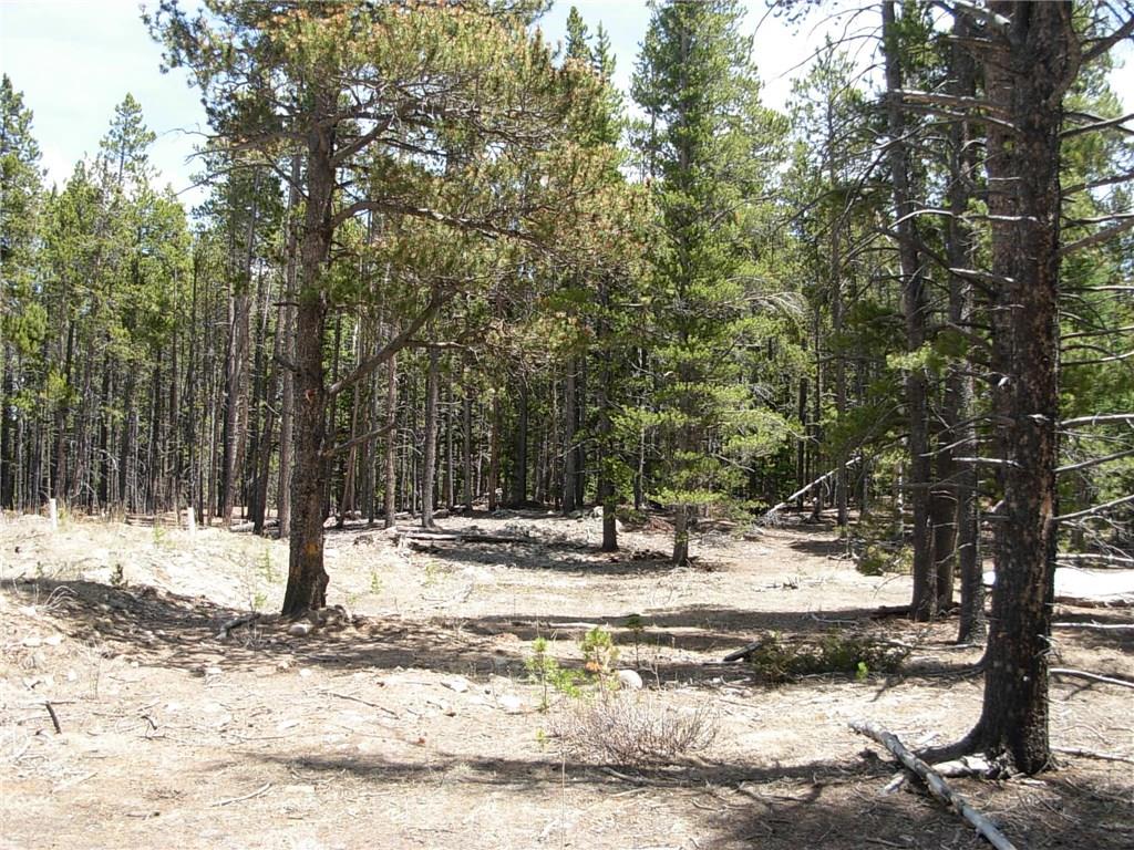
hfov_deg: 49.0
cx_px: 567
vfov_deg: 37.7
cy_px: 425
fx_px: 1245
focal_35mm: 38
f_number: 2.9
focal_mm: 6.3
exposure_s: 1/322
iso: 79
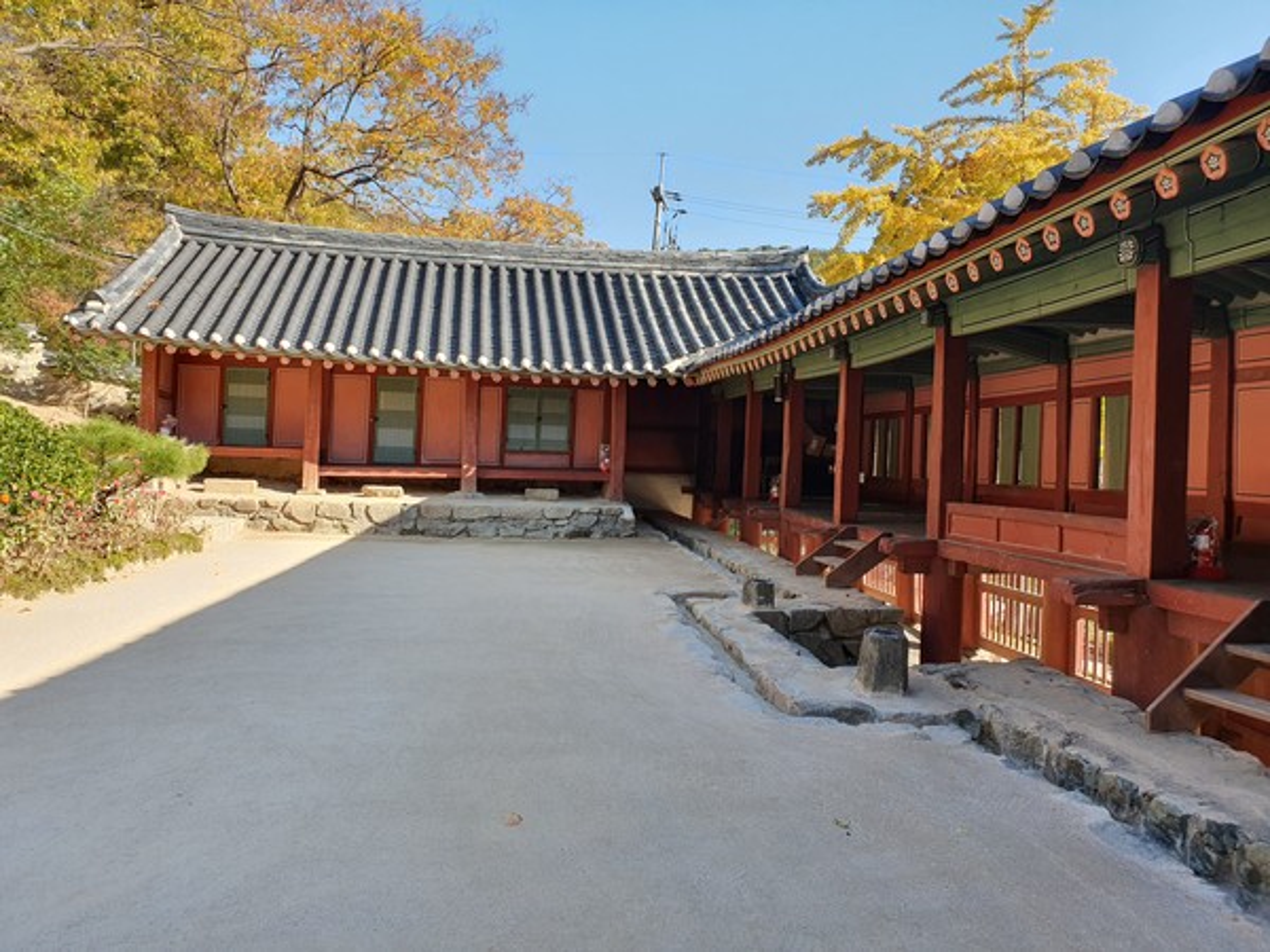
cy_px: 476
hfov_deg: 67.3
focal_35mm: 26
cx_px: 635
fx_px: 954
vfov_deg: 53.1
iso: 50
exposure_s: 1/280
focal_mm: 4.32
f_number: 2.4
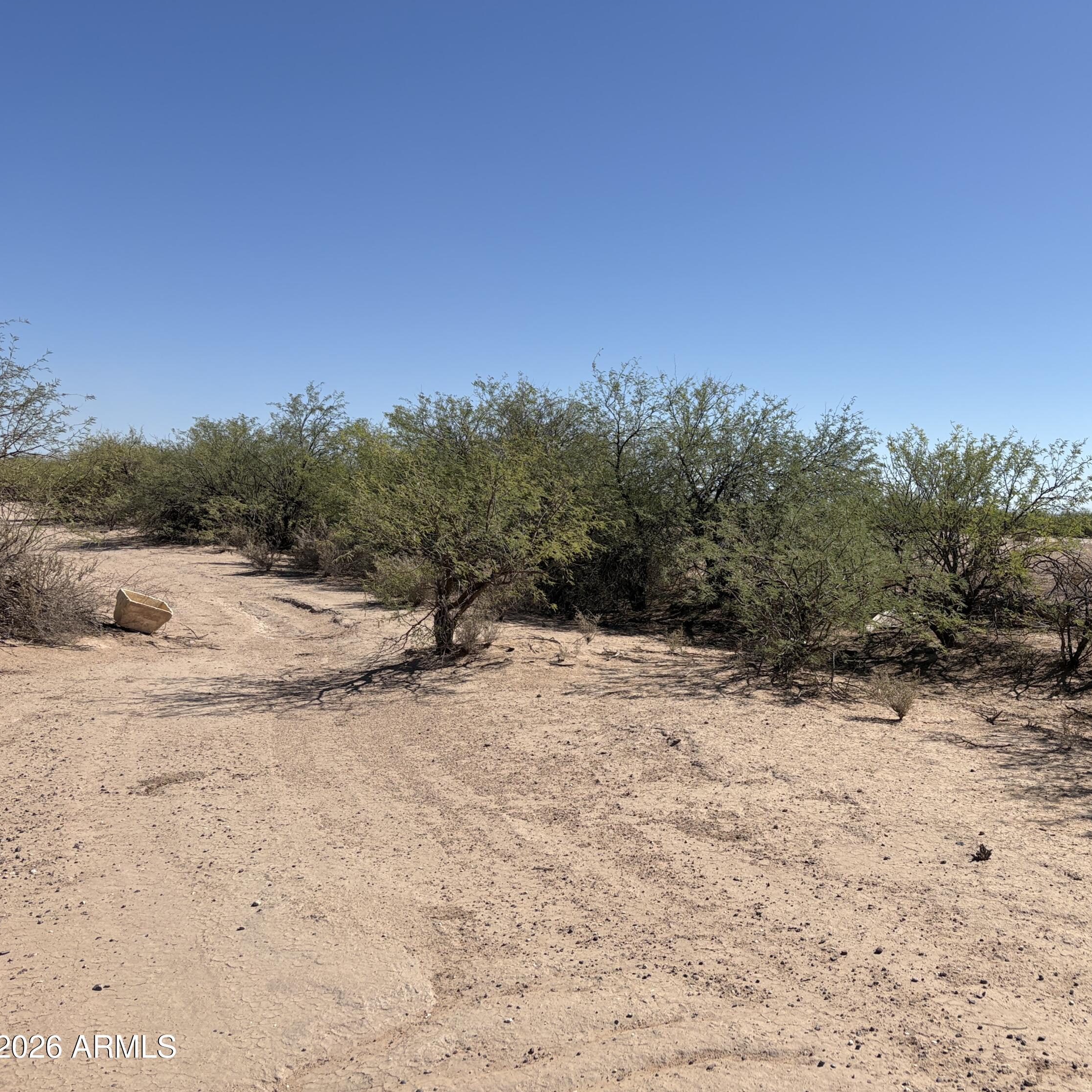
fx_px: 1106
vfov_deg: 52.5
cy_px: 545
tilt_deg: -1.1
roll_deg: -3.0
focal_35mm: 31
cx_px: 728
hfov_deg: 51.6
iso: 50
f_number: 1.6
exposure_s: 1/5348
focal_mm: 5.96
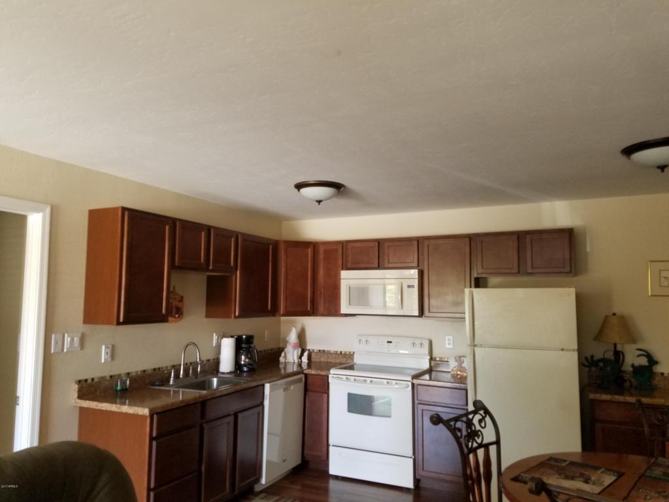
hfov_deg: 67.3
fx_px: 502
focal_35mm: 26
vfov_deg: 53.1
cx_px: 334
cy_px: 251
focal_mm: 4.2
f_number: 1.7
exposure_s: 1/50
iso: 200
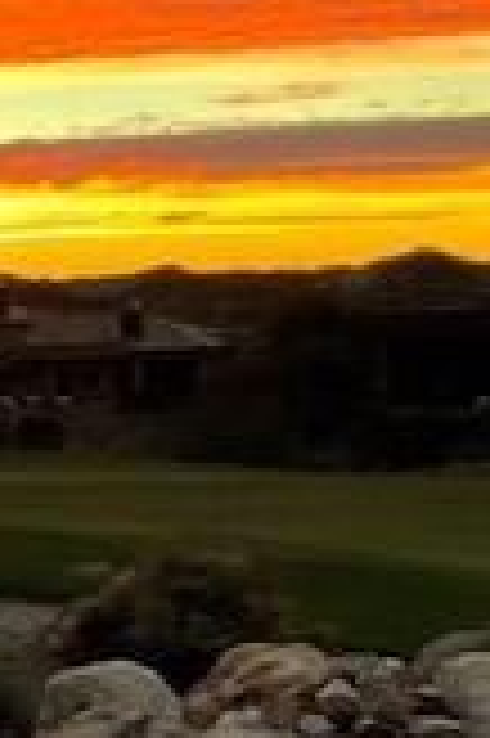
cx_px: -656
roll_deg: +1.5
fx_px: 2414
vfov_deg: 17.4
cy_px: 432
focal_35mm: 118
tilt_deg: -1.1
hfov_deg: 10.2
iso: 64
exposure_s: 1/120
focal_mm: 3
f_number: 1.8
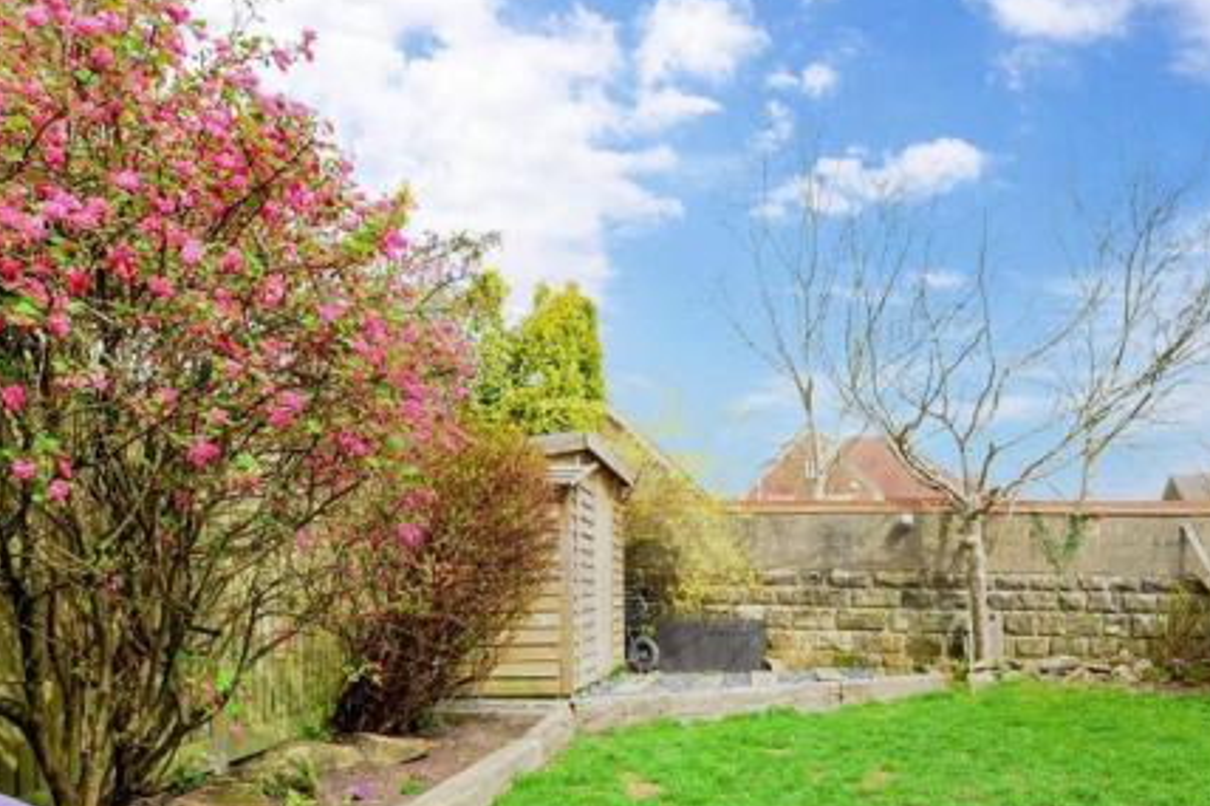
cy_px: 598
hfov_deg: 74.5
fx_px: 773
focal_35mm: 23
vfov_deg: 52.8
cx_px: 772
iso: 400
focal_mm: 10
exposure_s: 1/50
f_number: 11
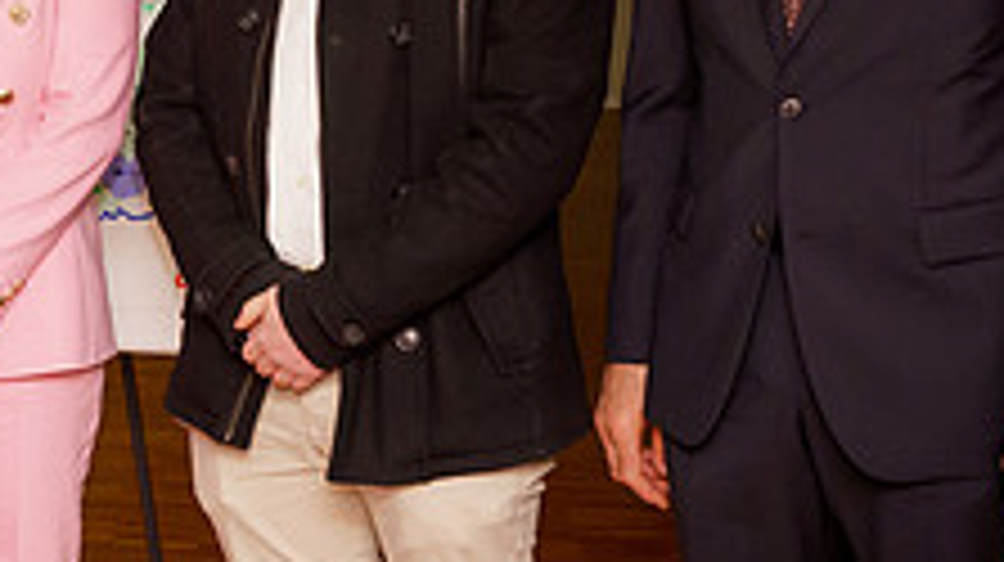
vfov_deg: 11.0
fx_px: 2873
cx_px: -87
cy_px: -56
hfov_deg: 19.1
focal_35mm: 108
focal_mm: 35
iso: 2500
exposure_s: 1/250
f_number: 4
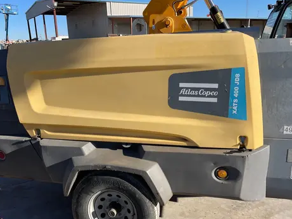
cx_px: 139
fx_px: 262
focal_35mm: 31
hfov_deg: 58.3
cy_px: 114
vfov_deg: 45.4
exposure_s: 1/3731
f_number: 1.6
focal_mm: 4.2
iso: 50
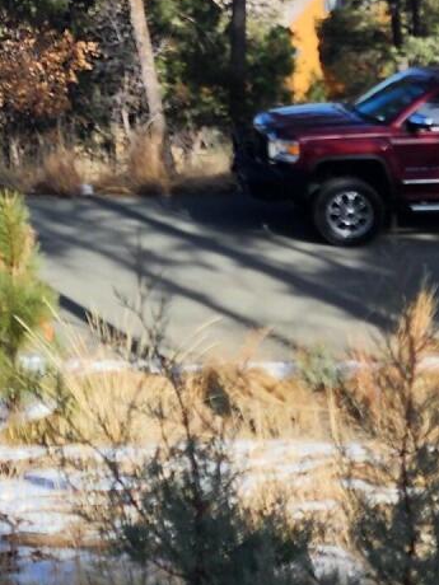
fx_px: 1691
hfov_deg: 14.1
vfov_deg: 18.5
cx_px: -146
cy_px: -131
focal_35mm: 100
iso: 12
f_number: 1.8
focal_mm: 6.4
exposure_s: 1/790
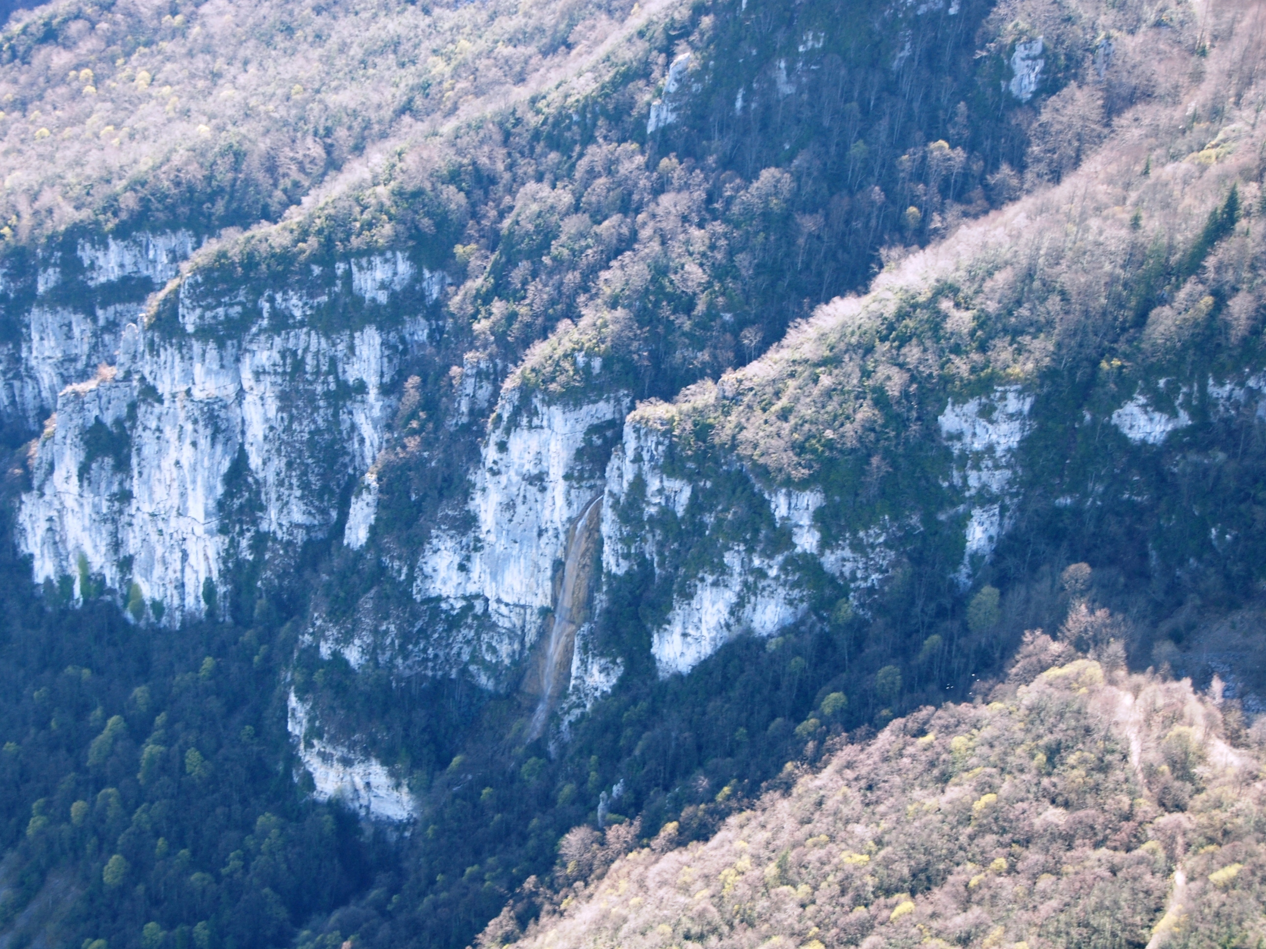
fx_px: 2487
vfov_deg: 21.6
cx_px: 592
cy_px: 474
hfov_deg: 28.6
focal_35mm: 68
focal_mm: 42
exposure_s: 1/125
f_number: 5.6
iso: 200
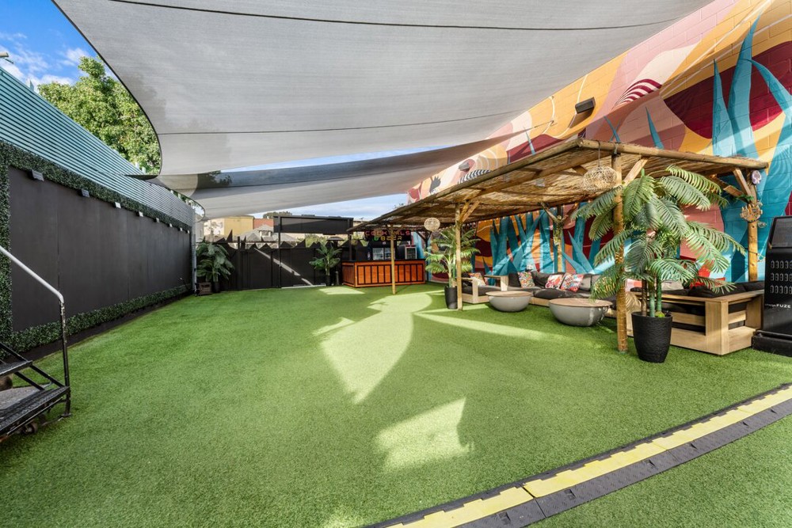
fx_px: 308
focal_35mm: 14
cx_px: 396
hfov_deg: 104.2
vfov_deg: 81.2
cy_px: 264
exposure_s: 1/10
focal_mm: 14
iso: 100
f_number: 8
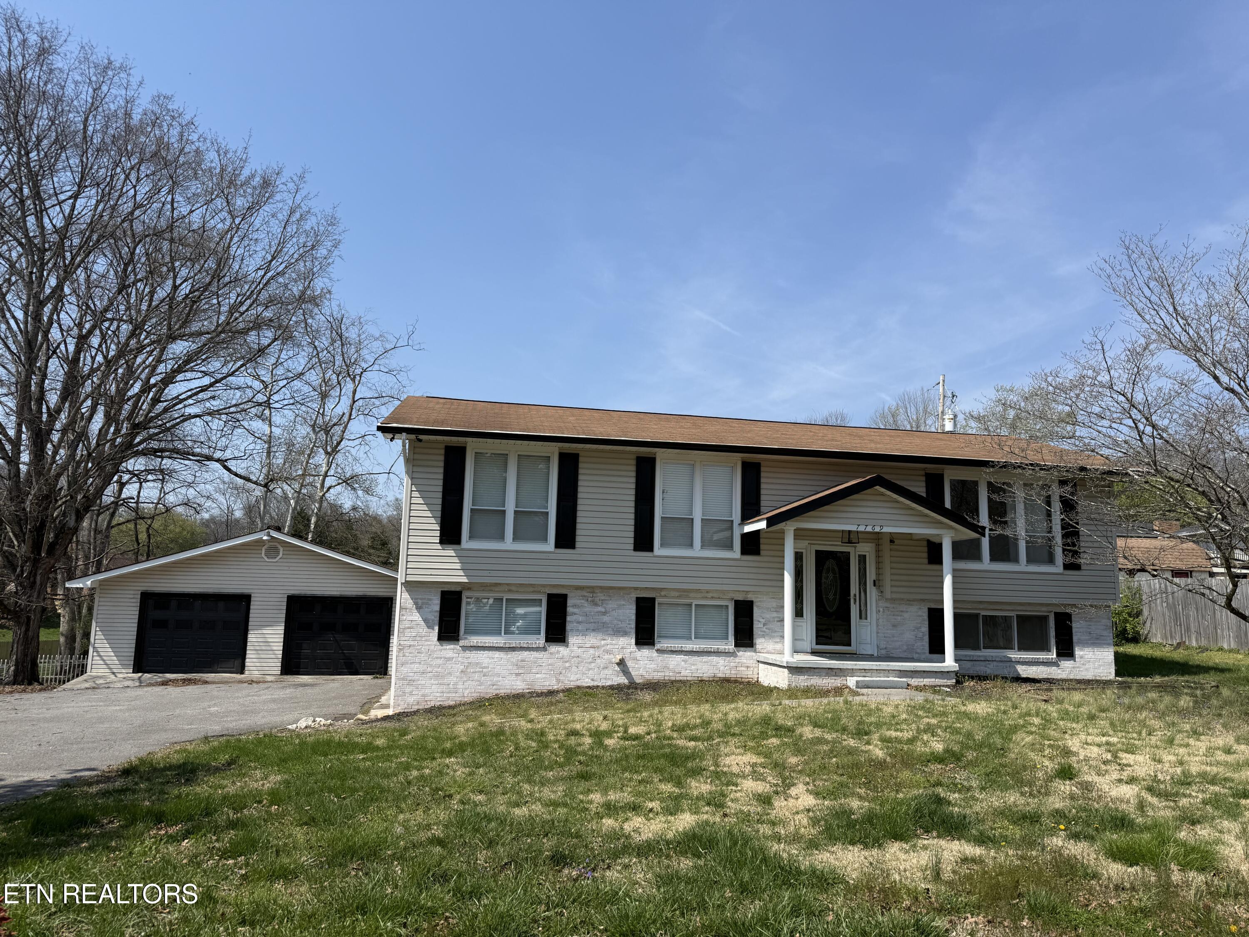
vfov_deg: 56.8
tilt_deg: +8.0
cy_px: 468
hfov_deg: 71.6
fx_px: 866
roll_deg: -2.5
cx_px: 624
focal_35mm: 24
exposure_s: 1/5319
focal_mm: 6.76
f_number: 1.78
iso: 80
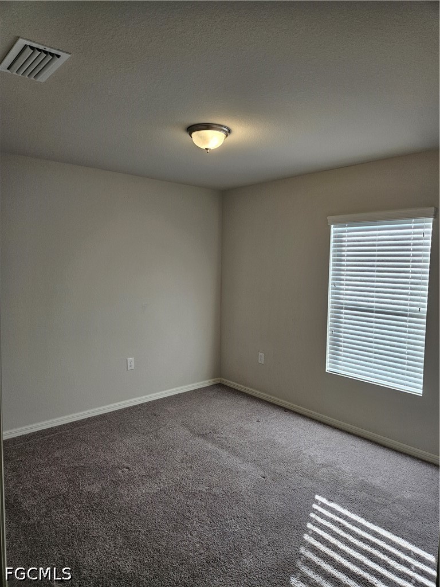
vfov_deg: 73.9
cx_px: 220
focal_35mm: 23
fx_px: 390
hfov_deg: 58.9
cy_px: 294
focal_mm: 5.4
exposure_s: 1/120
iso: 80
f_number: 1.8
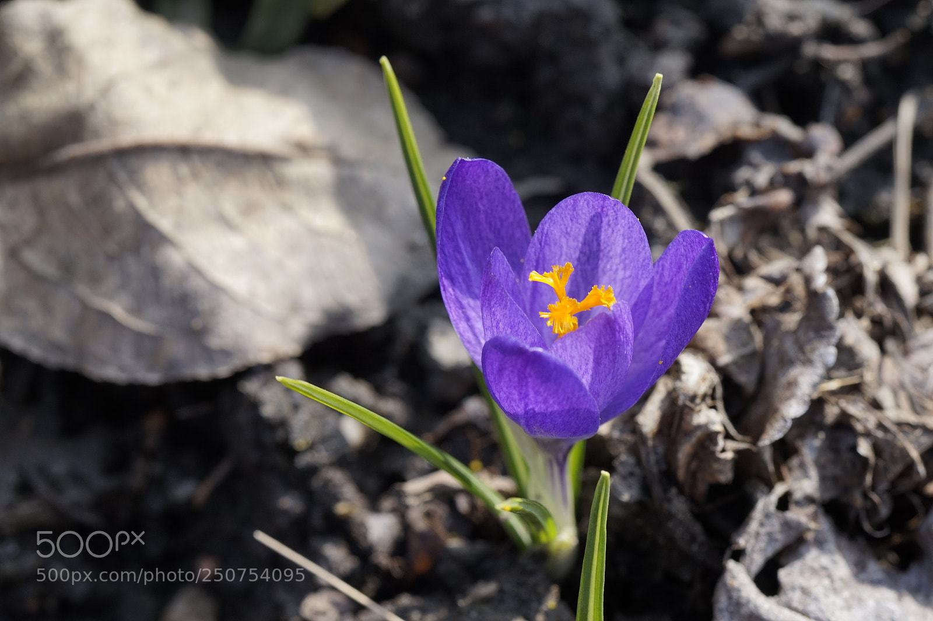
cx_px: 466
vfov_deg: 18.2
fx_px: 1943
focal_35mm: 75
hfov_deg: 27.0
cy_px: 310
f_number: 7.1
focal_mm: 50
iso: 100
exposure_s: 1/100
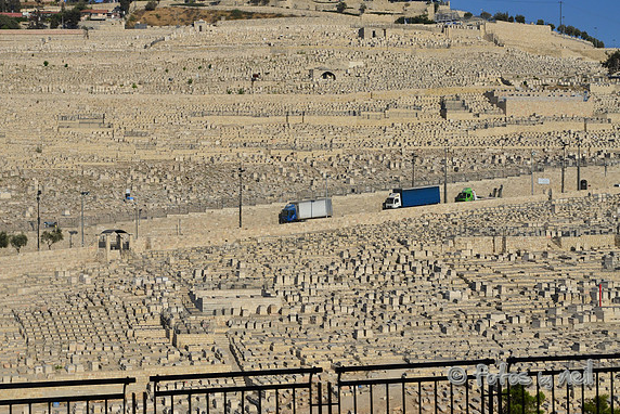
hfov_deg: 22.4
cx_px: 307
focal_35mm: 91
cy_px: 207
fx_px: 1568
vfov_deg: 15.0
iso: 400
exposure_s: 1/1250
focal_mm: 60
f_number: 9
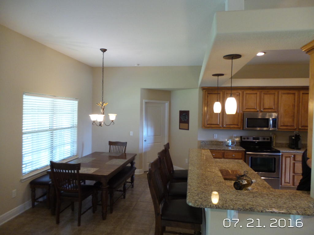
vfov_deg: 58.9
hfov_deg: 73.9
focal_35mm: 23
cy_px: 118
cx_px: 157
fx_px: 209
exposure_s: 1/30
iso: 400
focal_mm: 4.1
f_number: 2.8
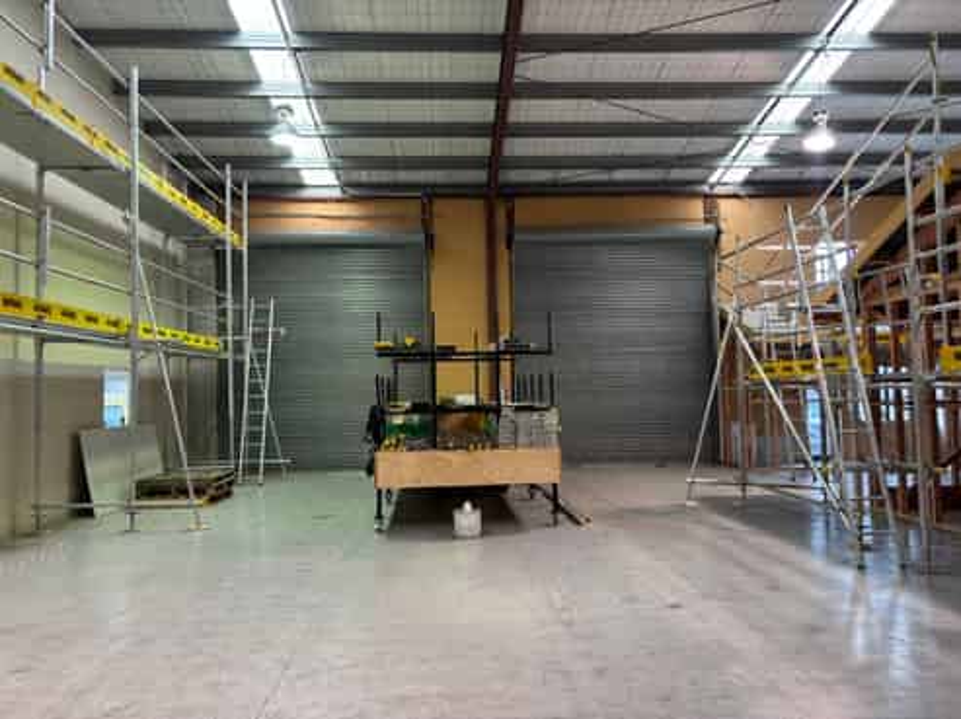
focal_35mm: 26
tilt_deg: +3.5
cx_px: 480
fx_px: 721
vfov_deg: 53.0
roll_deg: +0.9
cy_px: 360
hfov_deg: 67.3
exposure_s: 1/50
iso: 100
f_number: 1.6
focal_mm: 5.96
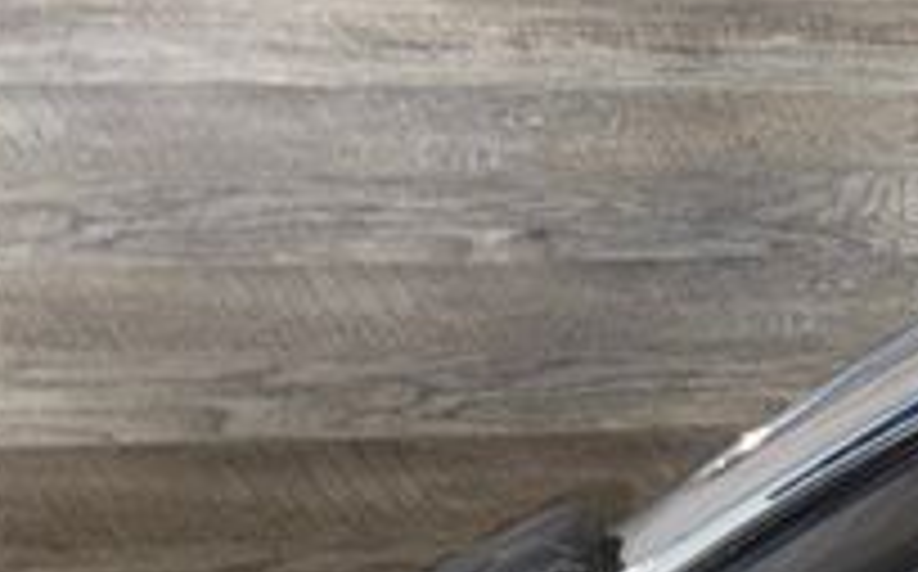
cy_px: -45
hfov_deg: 22.5
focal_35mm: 80
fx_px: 1999
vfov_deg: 15.8
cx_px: 1264
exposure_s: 1/16
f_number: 1.78
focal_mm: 6.76
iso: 80
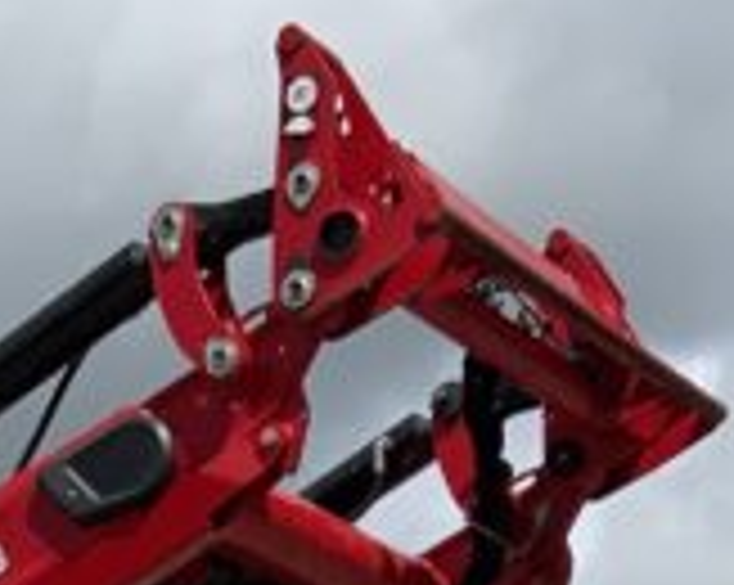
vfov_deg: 7.9
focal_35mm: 178
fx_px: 3862
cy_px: 1462
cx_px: -81
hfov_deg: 10.7
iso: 20
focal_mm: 3
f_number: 1.8
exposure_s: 1/2959
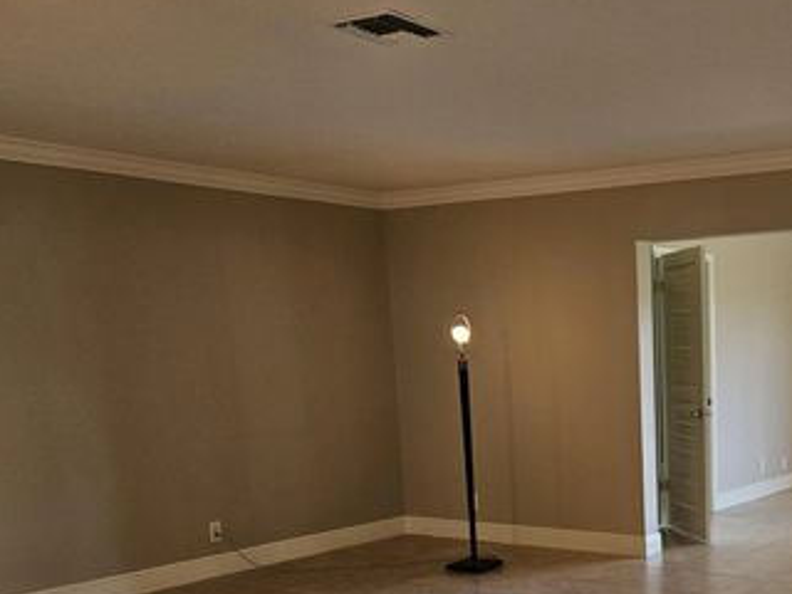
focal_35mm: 46
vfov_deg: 30.3
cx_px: 691
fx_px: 1052
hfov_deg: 38.8
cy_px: 522
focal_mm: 5.4
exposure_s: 1/120
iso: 100
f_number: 1.8
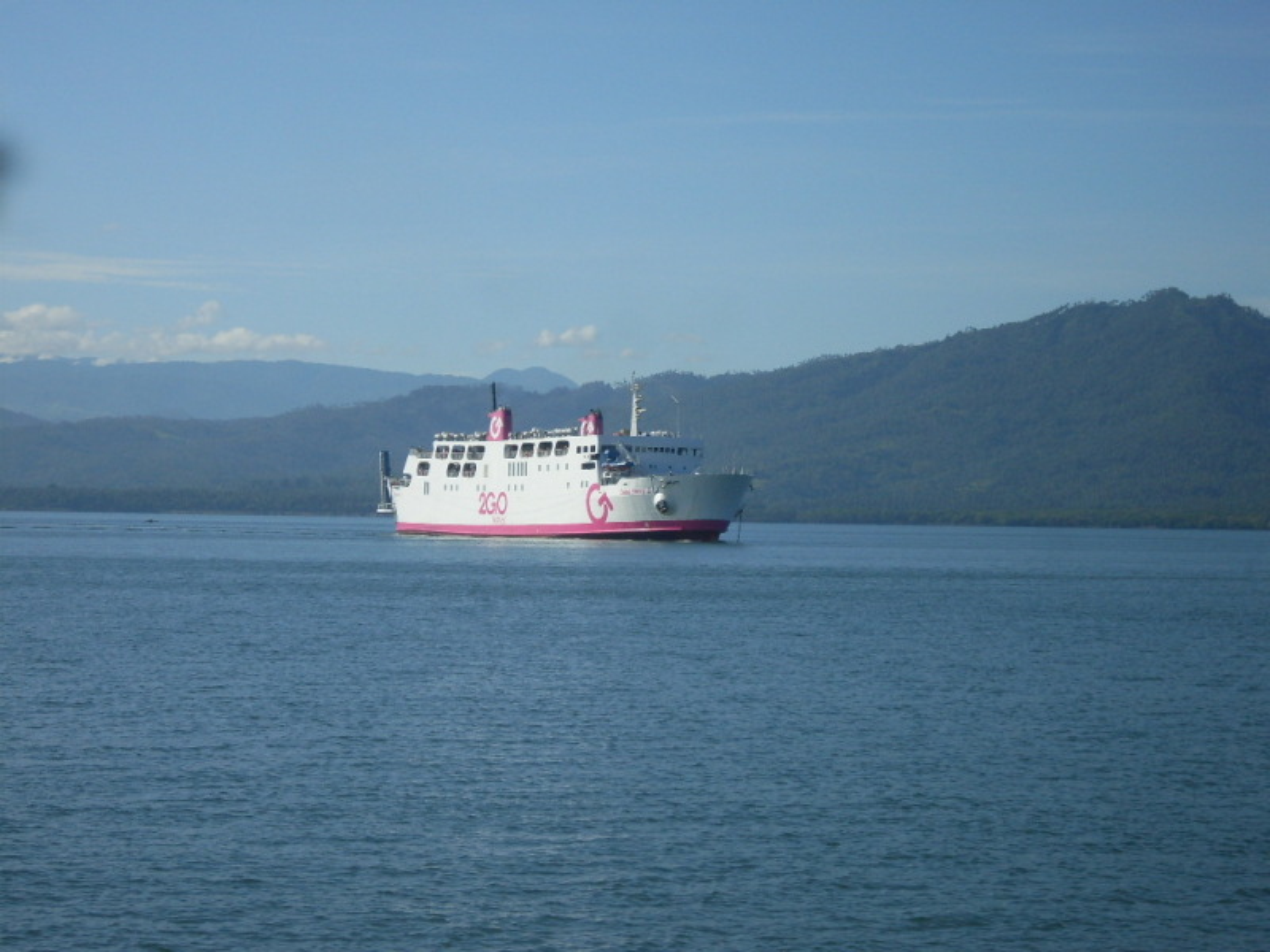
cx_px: 635
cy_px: 476
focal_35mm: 103
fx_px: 3779
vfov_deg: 14.4
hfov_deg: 19.1
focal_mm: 17.1
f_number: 4.8
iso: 80
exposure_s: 1/1000
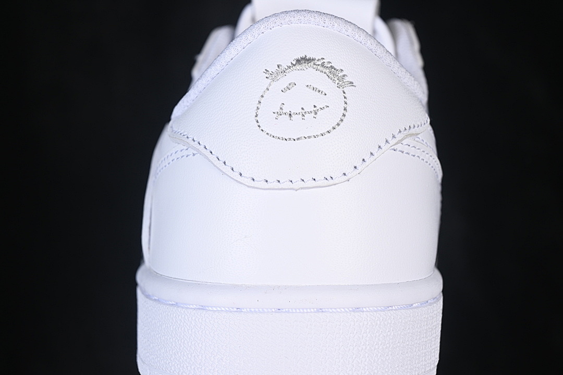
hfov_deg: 27.0
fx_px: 1173
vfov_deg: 18.2
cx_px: 282
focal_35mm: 75
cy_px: 188
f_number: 7.1
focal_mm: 50
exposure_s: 1/80
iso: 160
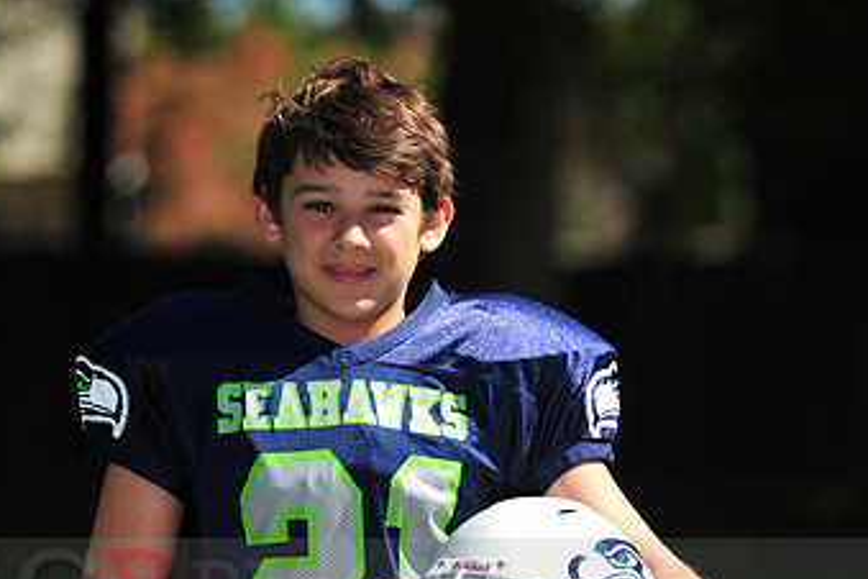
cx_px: 379
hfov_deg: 6.5
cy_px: 574
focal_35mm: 316
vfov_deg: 4.3
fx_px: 7619
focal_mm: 185
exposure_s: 1/4000
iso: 400
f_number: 4.5
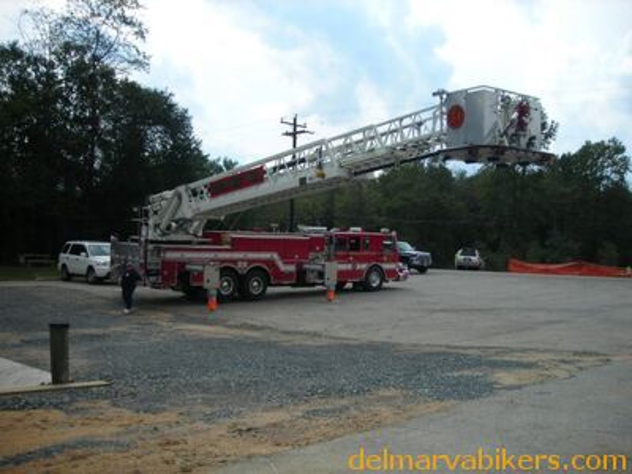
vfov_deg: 37.7
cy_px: 237
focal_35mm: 38
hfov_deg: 49.0
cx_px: 316
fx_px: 694
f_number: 6.4
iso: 50
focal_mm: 6.3
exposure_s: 1/134
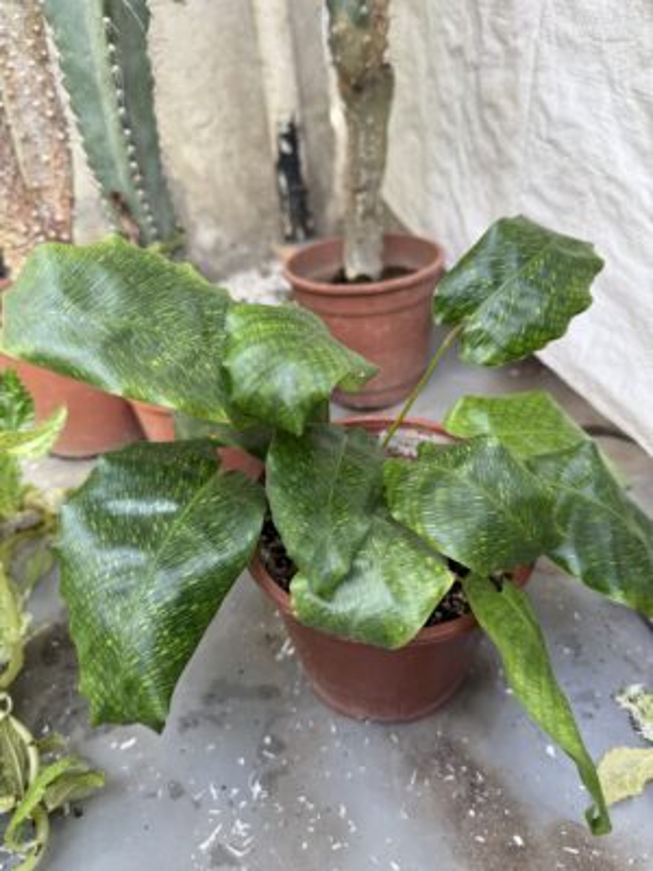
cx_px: 326
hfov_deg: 56.8
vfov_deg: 71.6
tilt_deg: -33.8
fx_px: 604
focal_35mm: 24
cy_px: 436
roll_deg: +5.2
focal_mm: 6.76
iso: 100
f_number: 1.78
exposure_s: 1/121
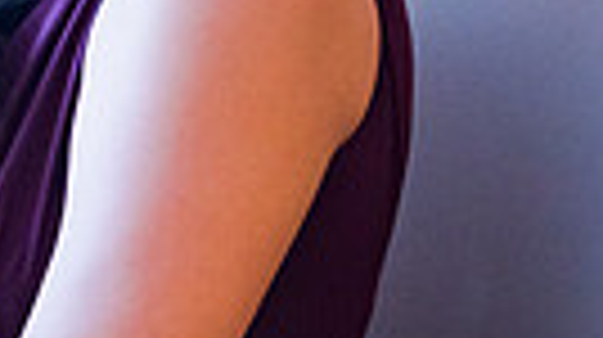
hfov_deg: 13.7
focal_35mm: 136
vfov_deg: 8.9
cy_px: 124
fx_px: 2172
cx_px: -562
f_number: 2.8
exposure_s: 1/250
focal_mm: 30
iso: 1600
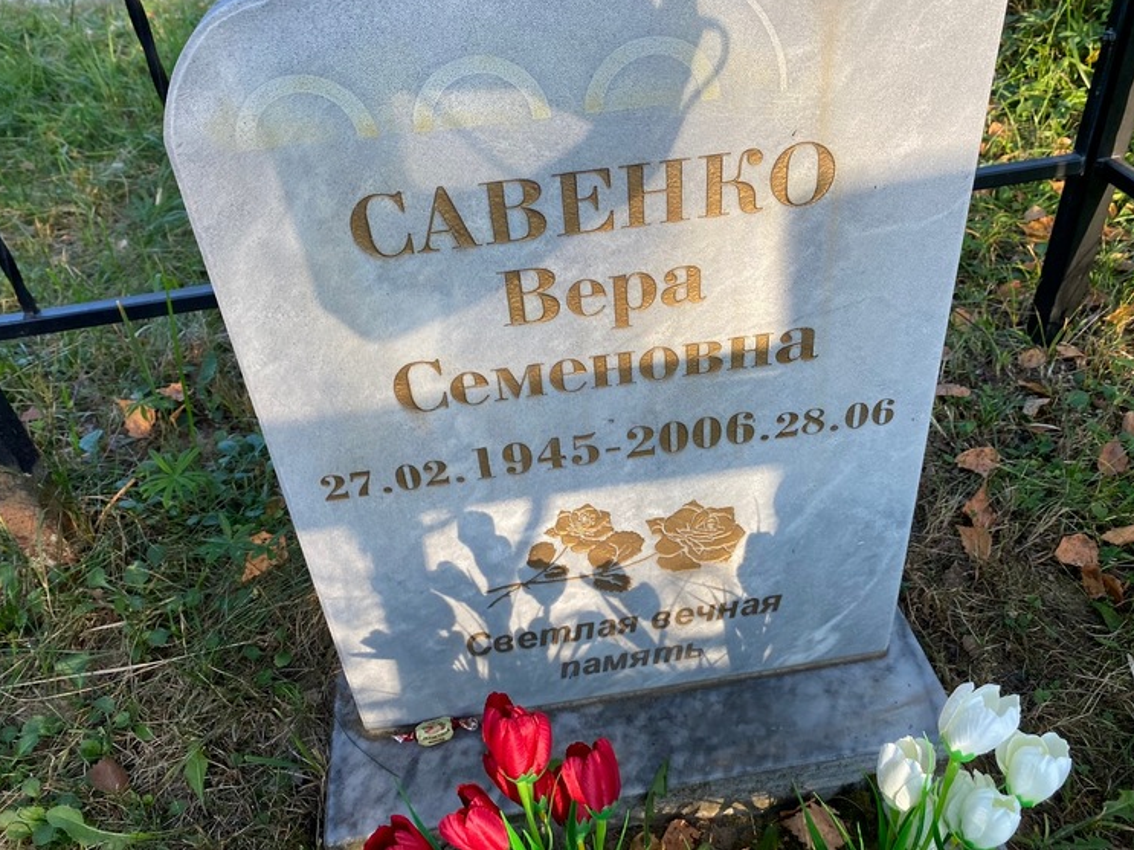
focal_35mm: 28
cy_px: 394
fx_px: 917
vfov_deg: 49.7
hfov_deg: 63.4
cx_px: 594
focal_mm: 4.25
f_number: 1.8
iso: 32
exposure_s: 1/441
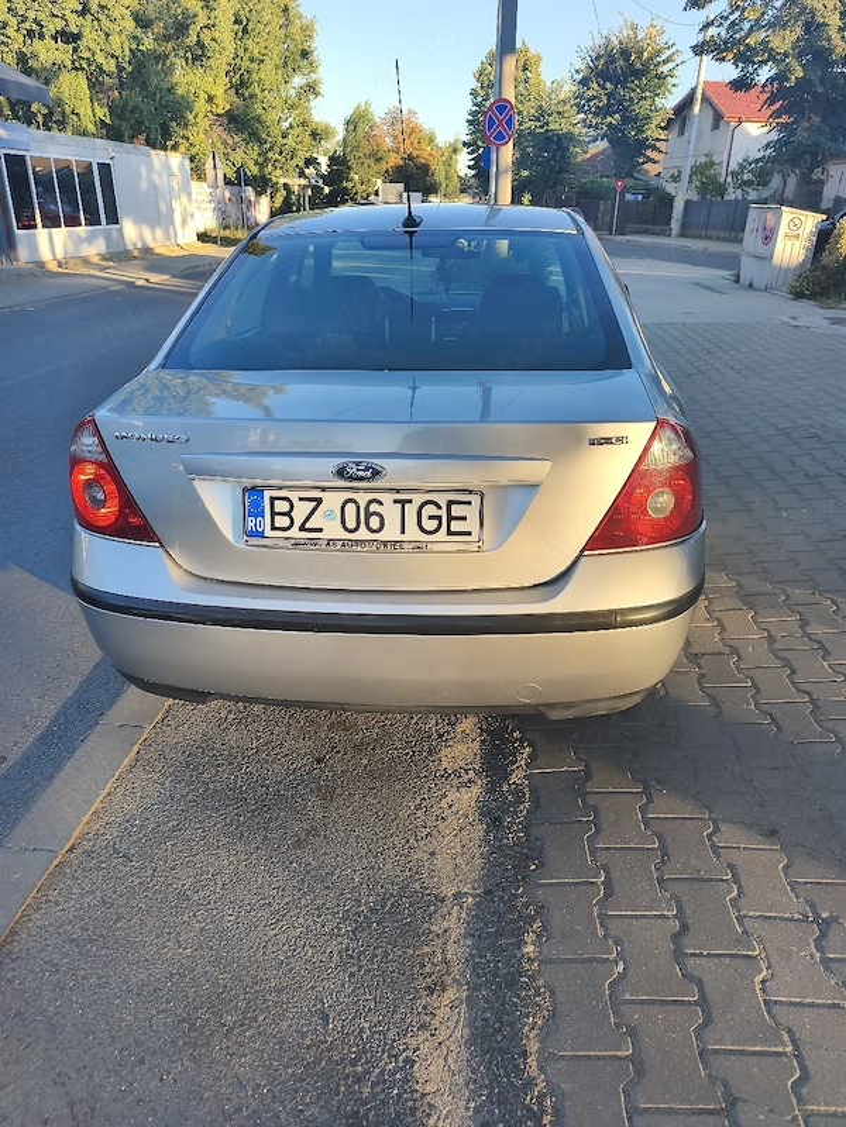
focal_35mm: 23
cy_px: 564
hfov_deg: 58.9
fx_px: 749
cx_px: 423
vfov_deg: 73.9
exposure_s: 1/213
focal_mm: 6.14
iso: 50
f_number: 1.65
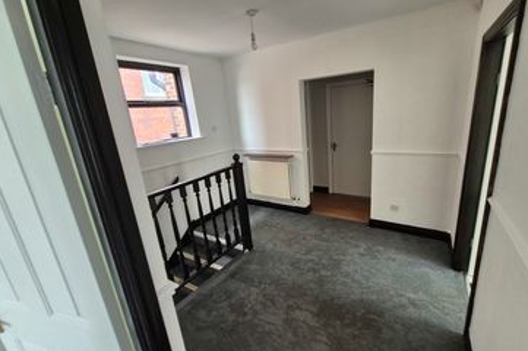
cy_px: 168
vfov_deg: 77.2
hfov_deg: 100.3
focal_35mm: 15
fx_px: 220
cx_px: 279
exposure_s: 1/50
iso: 160
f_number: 2.2
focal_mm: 1.74
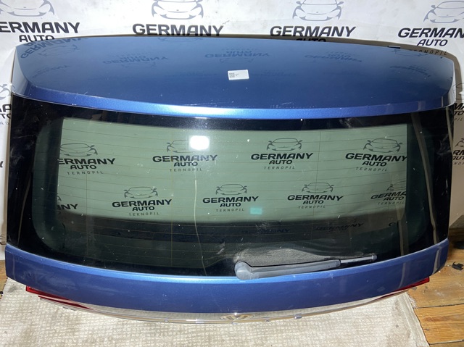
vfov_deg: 53.0
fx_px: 348
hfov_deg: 67.3
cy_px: 174
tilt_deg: -49.2
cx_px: 232
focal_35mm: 26
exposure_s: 1/50
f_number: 1.8
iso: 160
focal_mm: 4.25
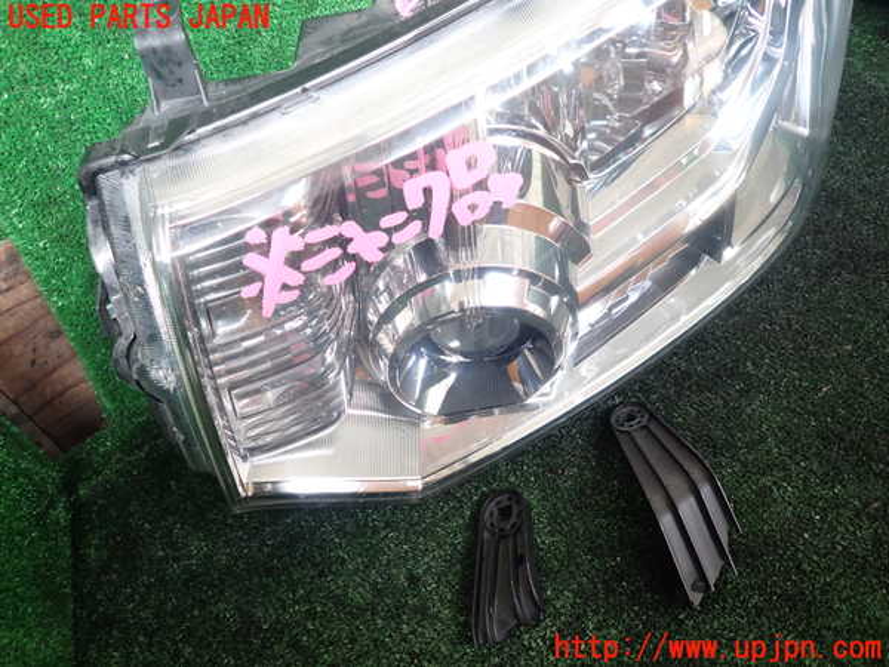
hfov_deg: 69.4
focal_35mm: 25
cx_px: 444
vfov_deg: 54.9
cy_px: 334
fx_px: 642
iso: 200
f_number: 2
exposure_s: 1/50
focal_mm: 4.5
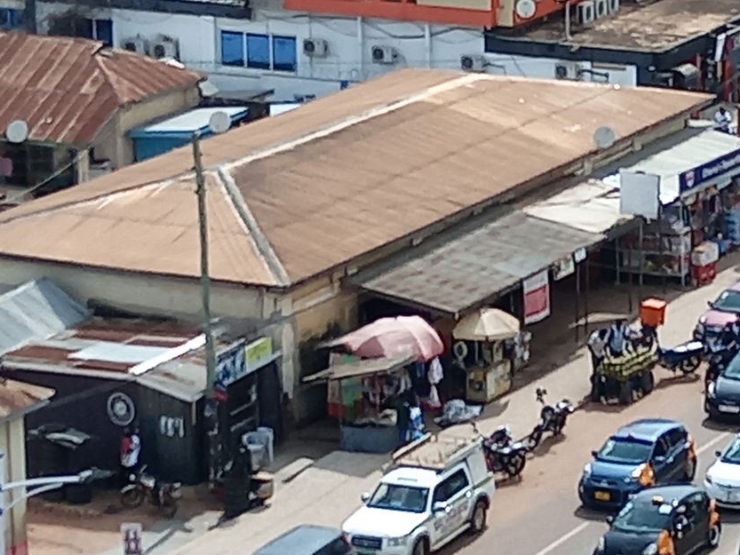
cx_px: 721
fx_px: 3399
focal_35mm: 159
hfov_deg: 12.3
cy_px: 182
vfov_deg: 9.3
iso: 105
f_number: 1.8
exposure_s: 1/1562
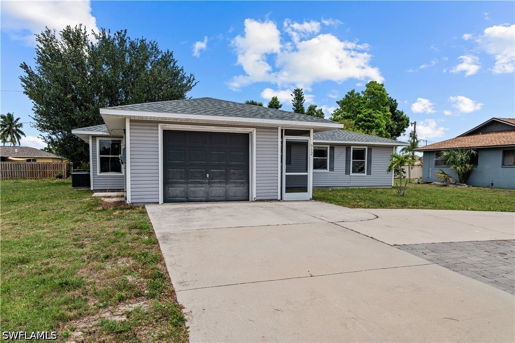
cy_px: 172
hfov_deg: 73.8
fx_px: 343
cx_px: 258
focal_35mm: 24
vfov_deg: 53.1
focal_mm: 24
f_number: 8
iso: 320
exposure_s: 1/1000
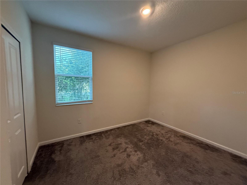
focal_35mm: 14
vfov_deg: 85.7
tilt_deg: -4.0
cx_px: 124
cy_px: 92
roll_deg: -0.1
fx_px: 100
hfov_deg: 102.1
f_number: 2.2
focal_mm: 2.22
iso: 640
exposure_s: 1/120
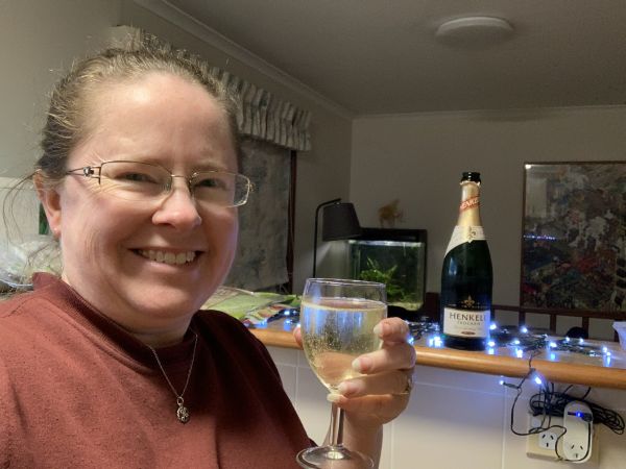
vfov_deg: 44.2
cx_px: 313
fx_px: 579
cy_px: 234
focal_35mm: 32
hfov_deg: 56.8
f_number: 2.2
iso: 320
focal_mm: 2.87
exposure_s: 1/40
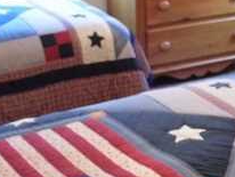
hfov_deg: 19.8
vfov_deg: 15.0
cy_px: 0
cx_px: 209
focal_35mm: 97
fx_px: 659
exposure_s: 1/20
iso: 400
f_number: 3.1
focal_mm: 4.5
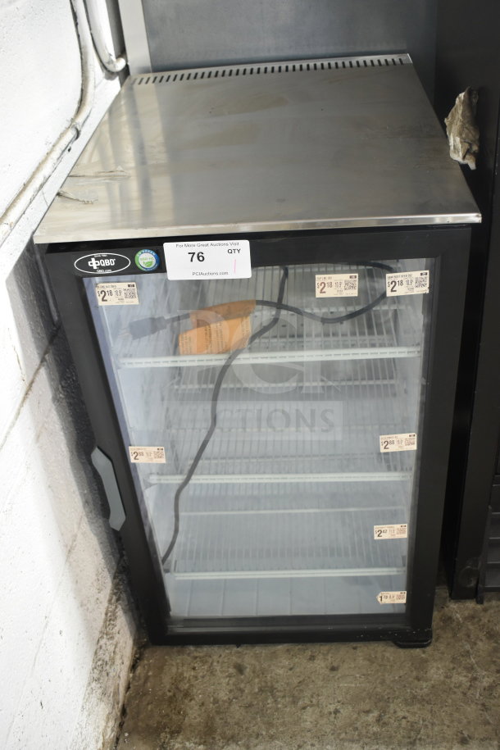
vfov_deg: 53.1
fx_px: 750
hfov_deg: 36.9
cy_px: 375
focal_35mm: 36
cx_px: 250
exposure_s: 1/40
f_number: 4
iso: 900
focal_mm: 24
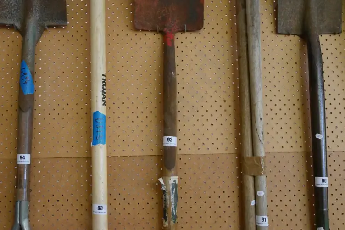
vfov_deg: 26.5
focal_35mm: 51
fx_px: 489
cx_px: 170
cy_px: 125
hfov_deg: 38.9
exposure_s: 1/10
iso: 3200
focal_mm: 18
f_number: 4.2
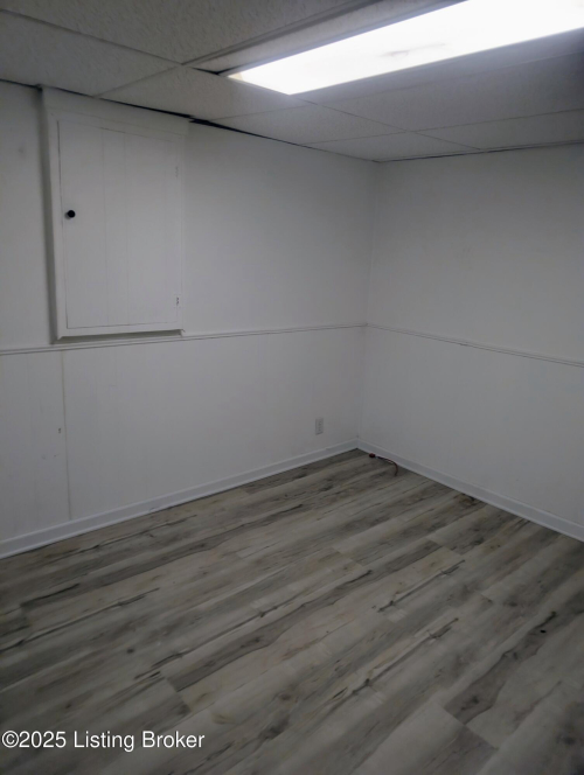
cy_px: 388
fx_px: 538
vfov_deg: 71.5
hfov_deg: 56.9
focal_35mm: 24
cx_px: 292
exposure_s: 1/60
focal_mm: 6.9
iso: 103
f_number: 1.68
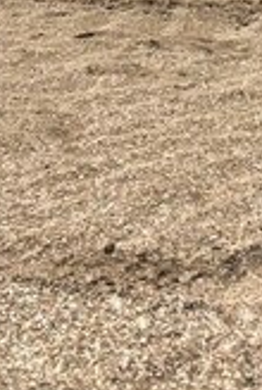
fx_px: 989
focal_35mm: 91
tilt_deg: -1.4
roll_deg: -0.9
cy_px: -164
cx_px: 107
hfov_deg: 15.1
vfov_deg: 19.9
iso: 40
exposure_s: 1/4566
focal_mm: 4.15
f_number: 2.2
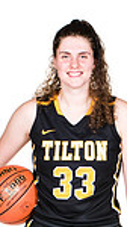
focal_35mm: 354
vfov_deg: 6.1
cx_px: 92
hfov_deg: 3.4
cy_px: 253
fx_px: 2126
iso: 200
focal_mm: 75
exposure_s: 1/160
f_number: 6.3
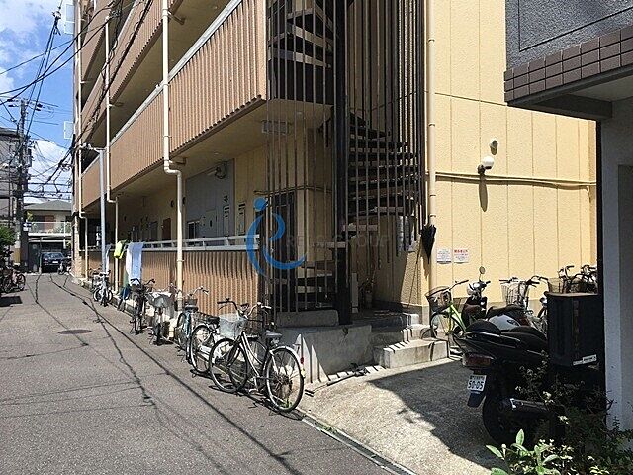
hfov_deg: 61.7
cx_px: 316
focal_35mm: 29
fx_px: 530
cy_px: 238
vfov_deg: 48.2
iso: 25
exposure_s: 1/1374
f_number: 2.2
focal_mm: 4.15
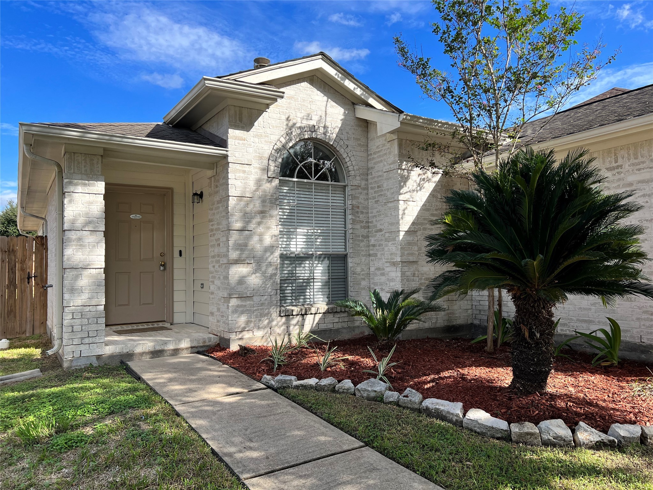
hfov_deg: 67.3
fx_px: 490
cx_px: 326
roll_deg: +1.3
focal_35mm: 26
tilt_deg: +3.0
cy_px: 245
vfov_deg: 53.1
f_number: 1.5
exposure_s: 1/2008
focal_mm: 5.7
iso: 50
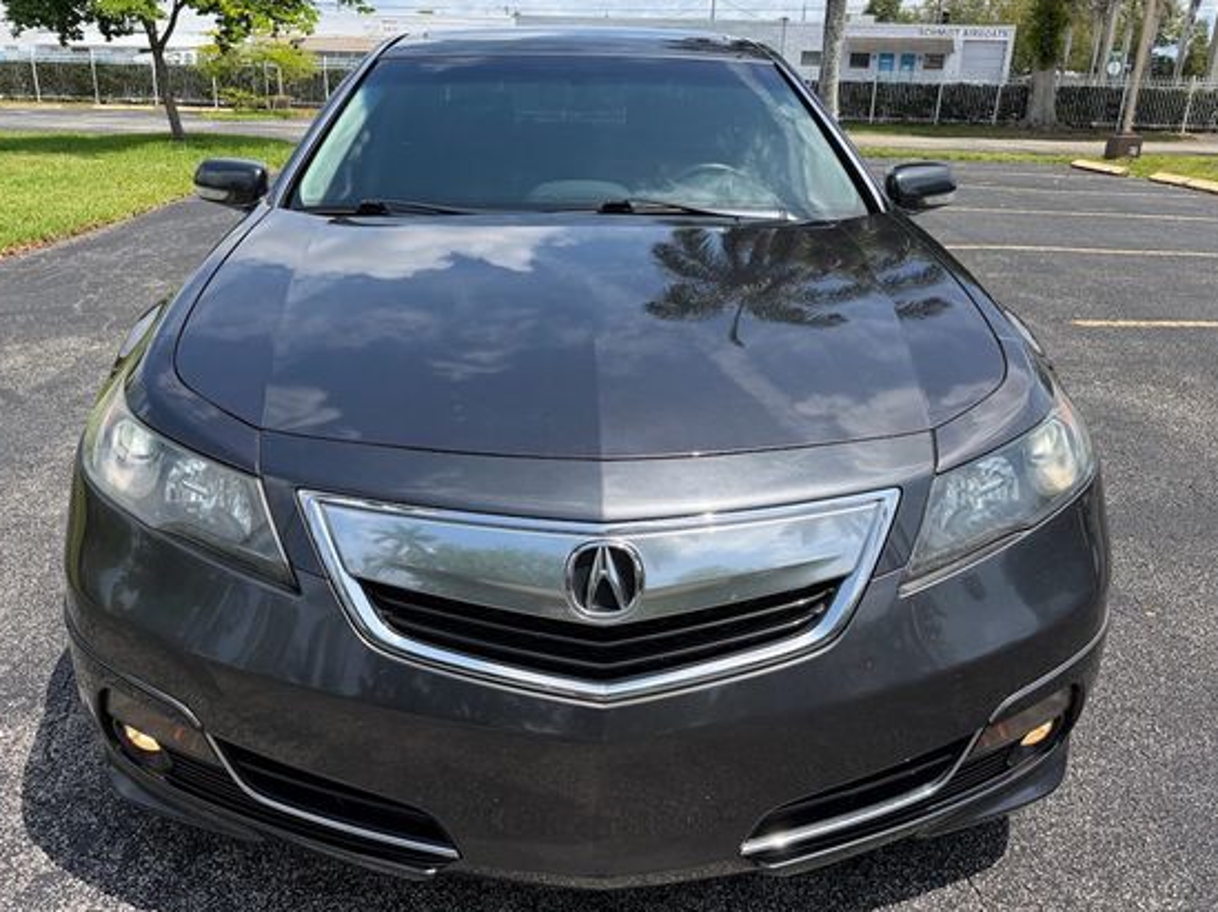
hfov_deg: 63.4
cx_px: 575
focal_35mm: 28
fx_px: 985
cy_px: 462
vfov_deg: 49.7
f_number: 1.78
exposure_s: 1/3279
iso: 80
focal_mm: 6.76
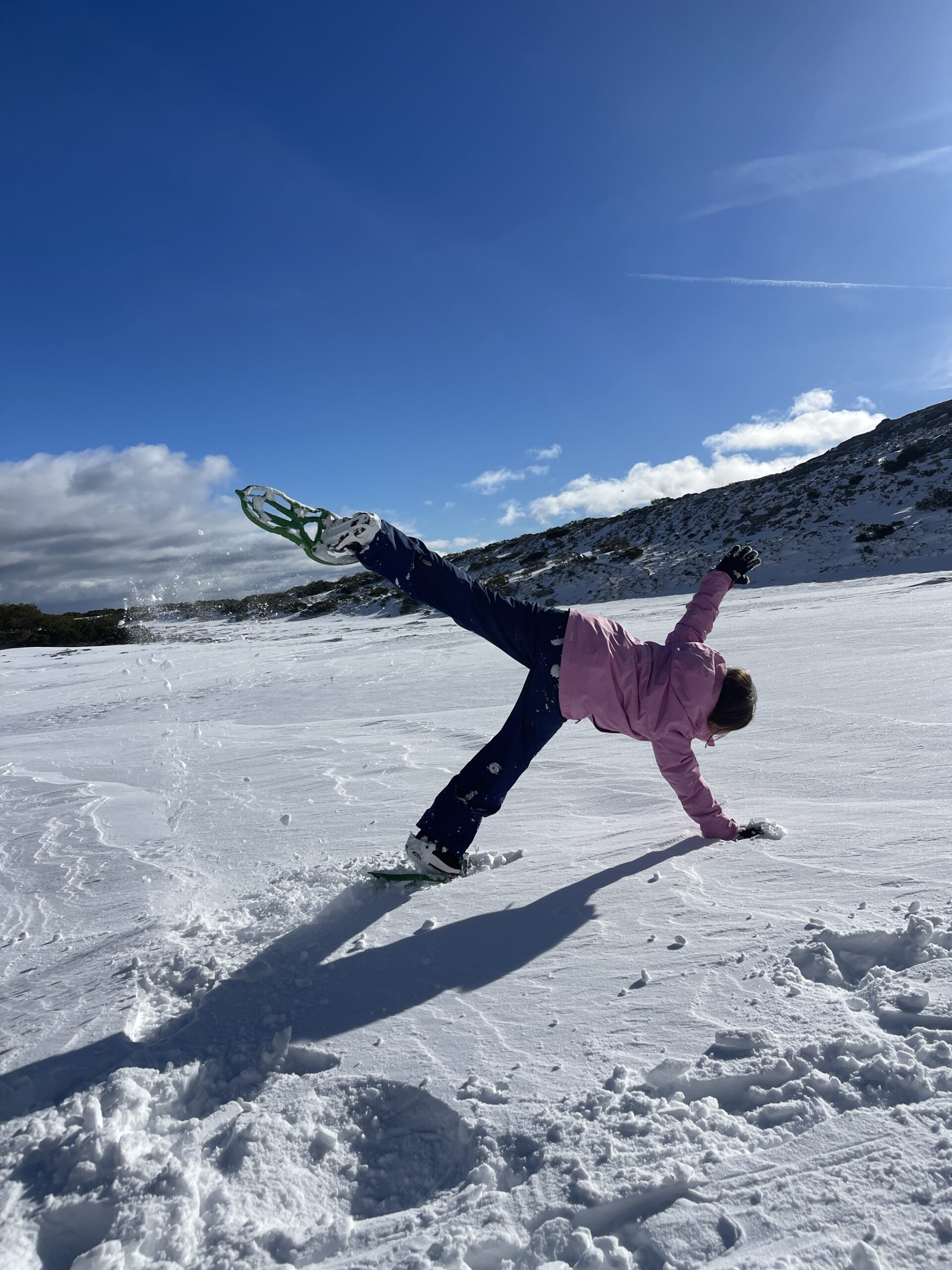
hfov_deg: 54.9
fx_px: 917
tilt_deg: -4.0
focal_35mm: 25
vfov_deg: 69.4
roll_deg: -0.1
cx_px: 476
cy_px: 635
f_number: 1.6
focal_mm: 5.1
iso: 32
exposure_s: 1/10989
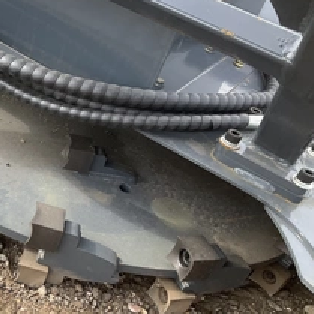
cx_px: 21
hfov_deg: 32.6
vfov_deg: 34.7
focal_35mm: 49
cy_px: 155
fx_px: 503
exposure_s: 1/358
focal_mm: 3
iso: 25
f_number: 1.8
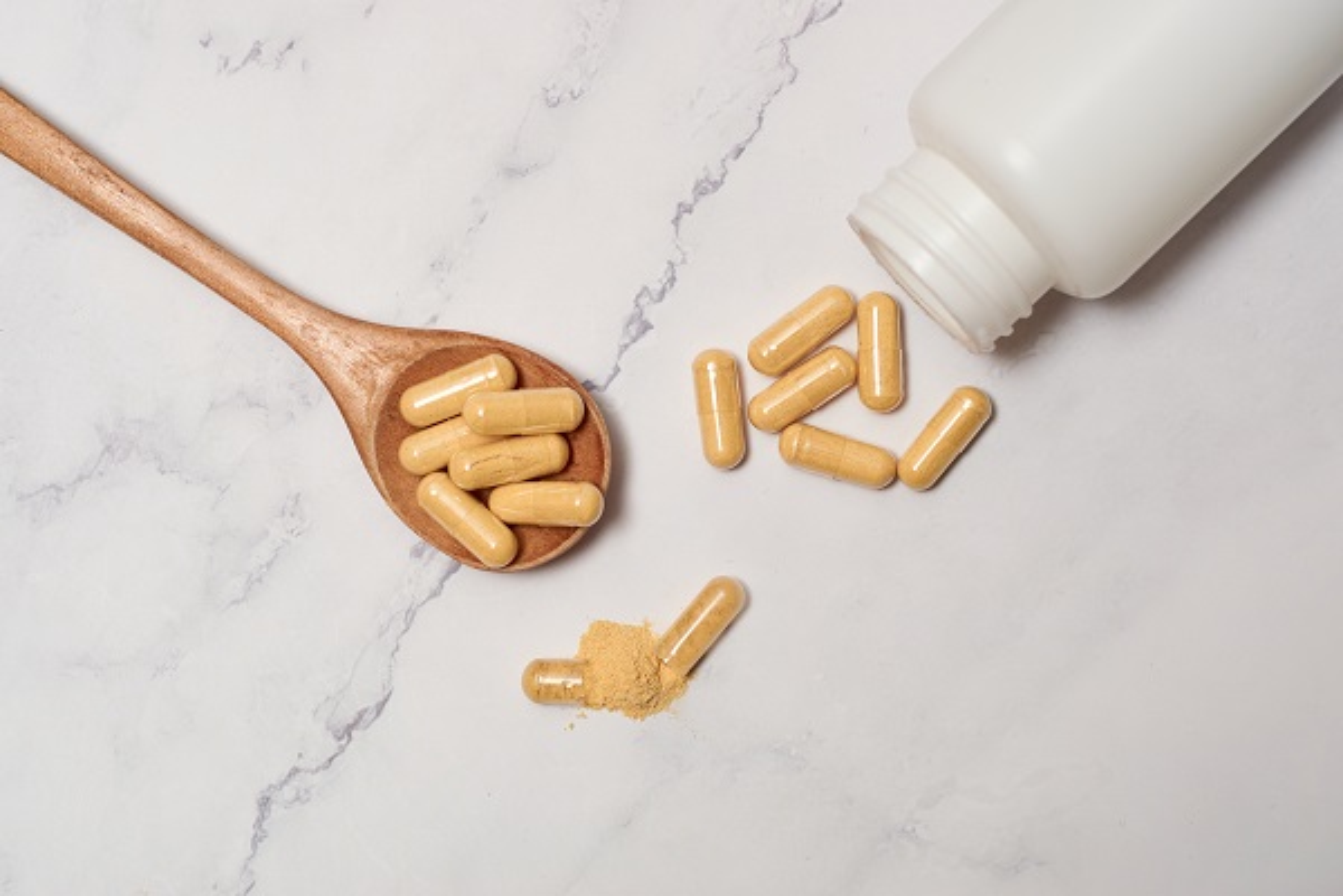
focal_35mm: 75
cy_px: 448
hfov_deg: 27.0
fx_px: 2798
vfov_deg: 18.2
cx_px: 672
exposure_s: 1/125
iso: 100
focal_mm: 50
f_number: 5.6
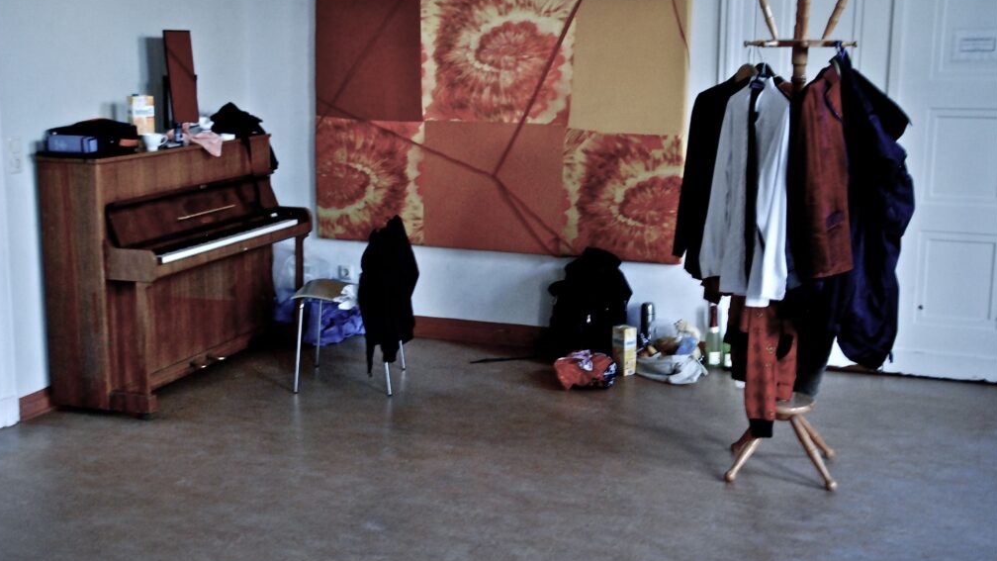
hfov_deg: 41.7
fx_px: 1309
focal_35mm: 50
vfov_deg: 24.2
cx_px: 494
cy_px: 245
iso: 1600
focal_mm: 31
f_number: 4.5
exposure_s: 1/5
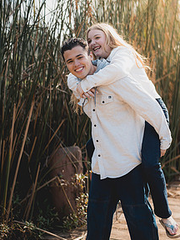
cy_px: 122
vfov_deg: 26.0
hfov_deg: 19.6
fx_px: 520
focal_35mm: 75
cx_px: 107
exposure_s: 1/4000
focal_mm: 50
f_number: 1.4
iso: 250
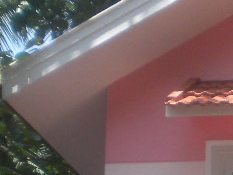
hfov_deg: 11.4
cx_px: 480
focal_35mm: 154
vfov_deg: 8.9
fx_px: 1037
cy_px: 379
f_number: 4.6
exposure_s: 1/253
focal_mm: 6.3
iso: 113
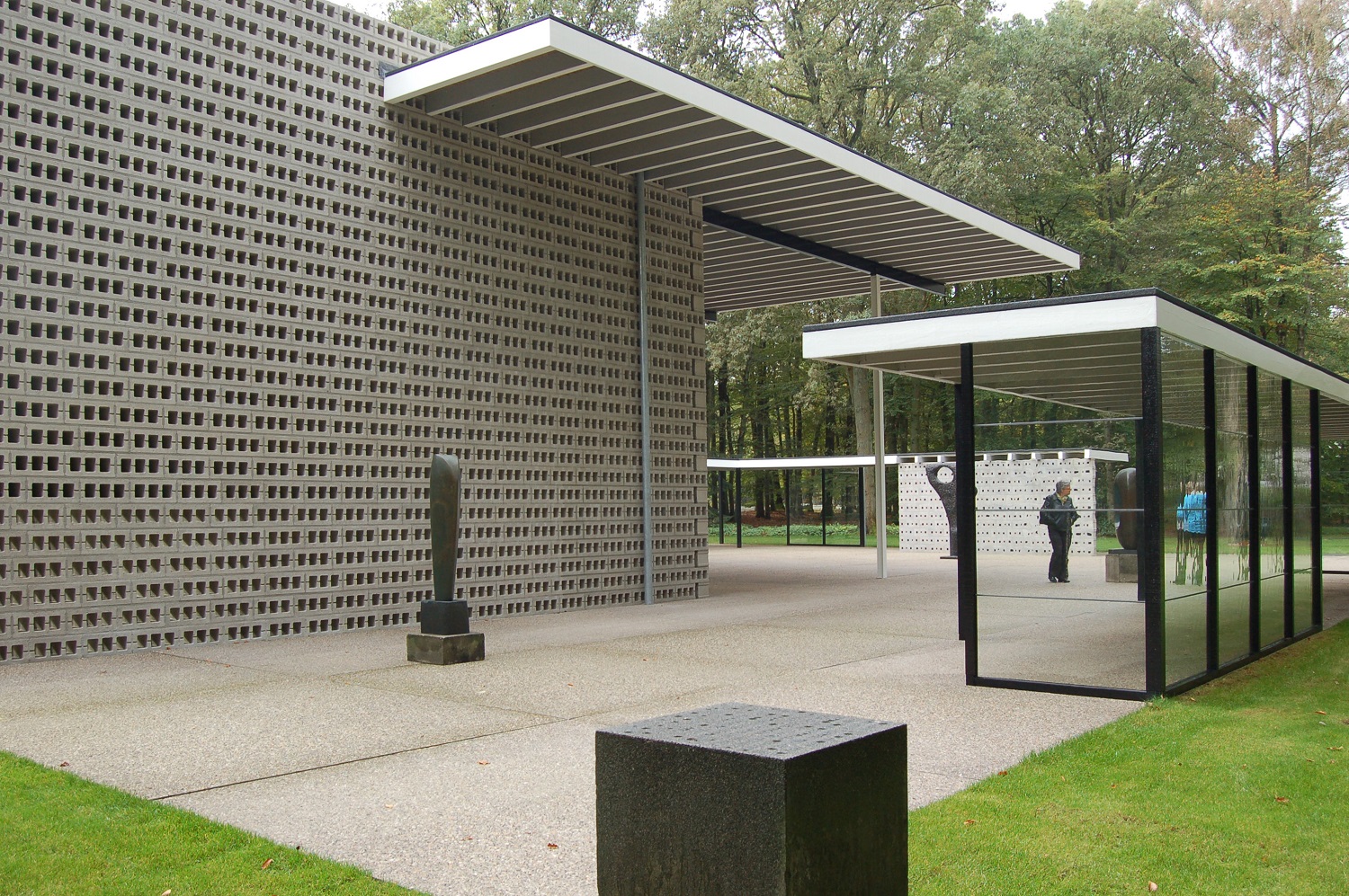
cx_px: 674
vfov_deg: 43.5
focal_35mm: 30
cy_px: 448
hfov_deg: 62.0
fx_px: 1123
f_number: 5.6
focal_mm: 20
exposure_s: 1/125
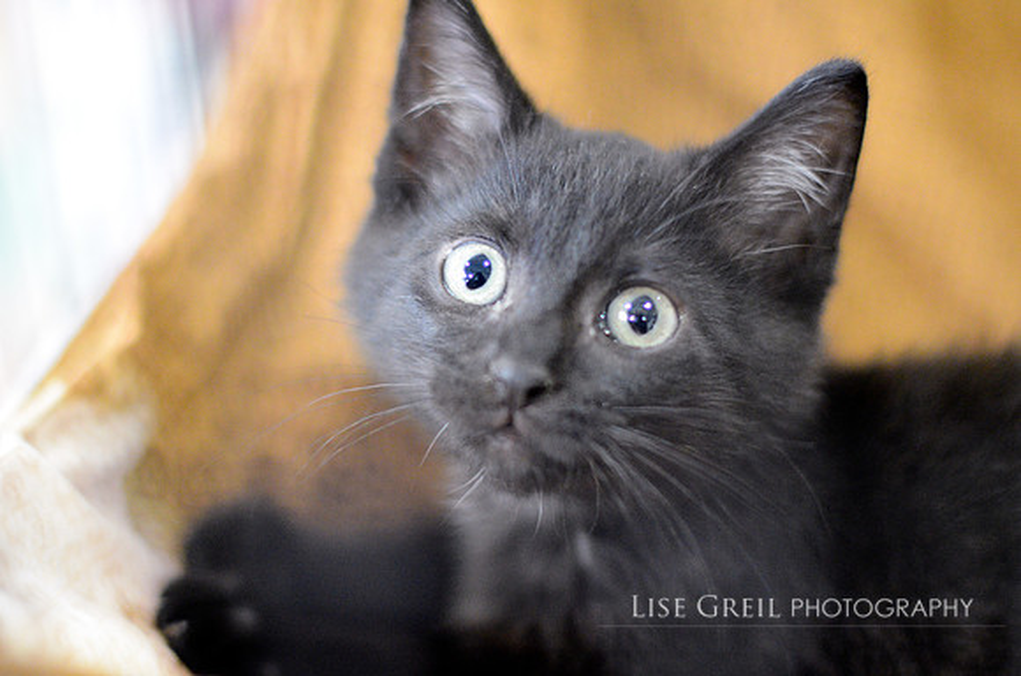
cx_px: 510
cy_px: 338
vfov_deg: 18.1
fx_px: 2122
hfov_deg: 27.0
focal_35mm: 75
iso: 4000
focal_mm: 50
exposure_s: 1/100
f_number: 1.6
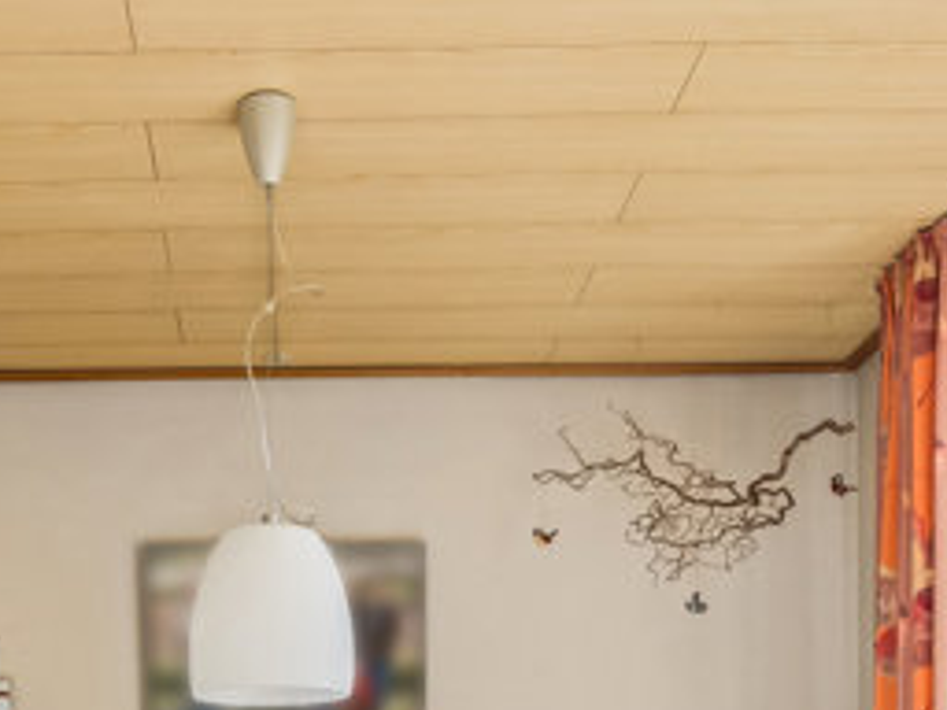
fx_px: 1477
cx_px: 326
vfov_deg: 24.4
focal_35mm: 54
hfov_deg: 35.2
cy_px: 863
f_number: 5
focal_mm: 18
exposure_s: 1/160
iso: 400
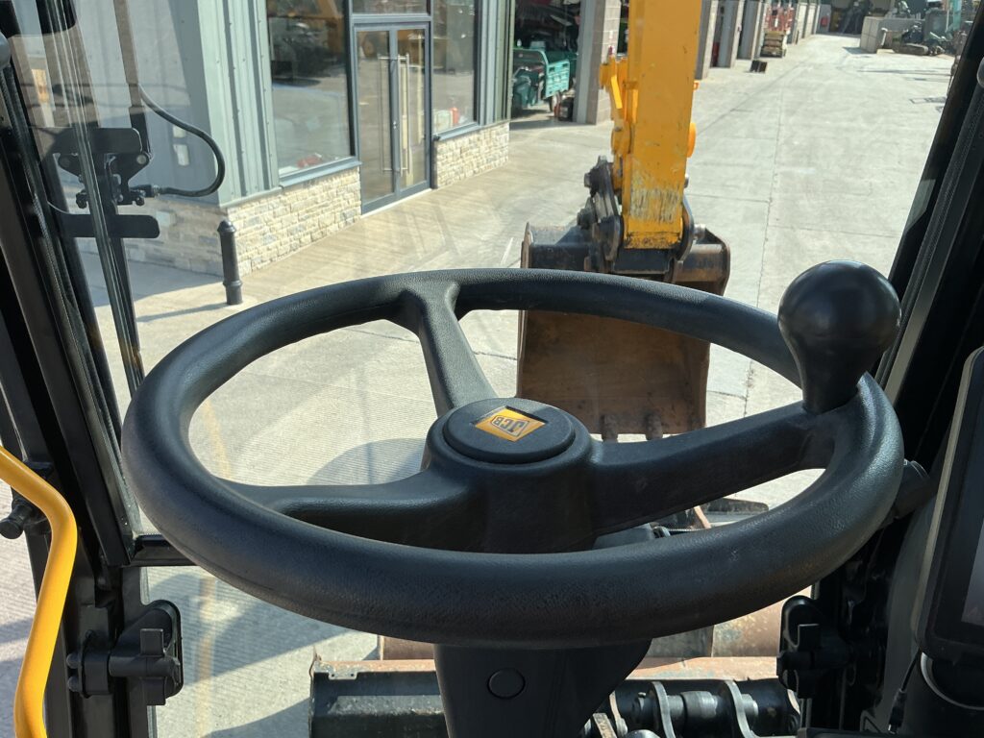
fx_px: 796
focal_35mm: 28
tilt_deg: -24.1
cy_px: 369
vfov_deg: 49.7
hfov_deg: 63.4
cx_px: 492
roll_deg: -2.3
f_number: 1.8
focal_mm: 3
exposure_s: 1/642
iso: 25
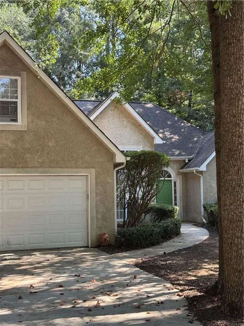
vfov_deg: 39.7
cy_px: 163
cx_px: 122
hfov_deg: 30.3
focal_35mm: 48
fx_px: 451
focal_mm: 6.76
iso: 64
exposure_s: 1/288
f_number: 1.78
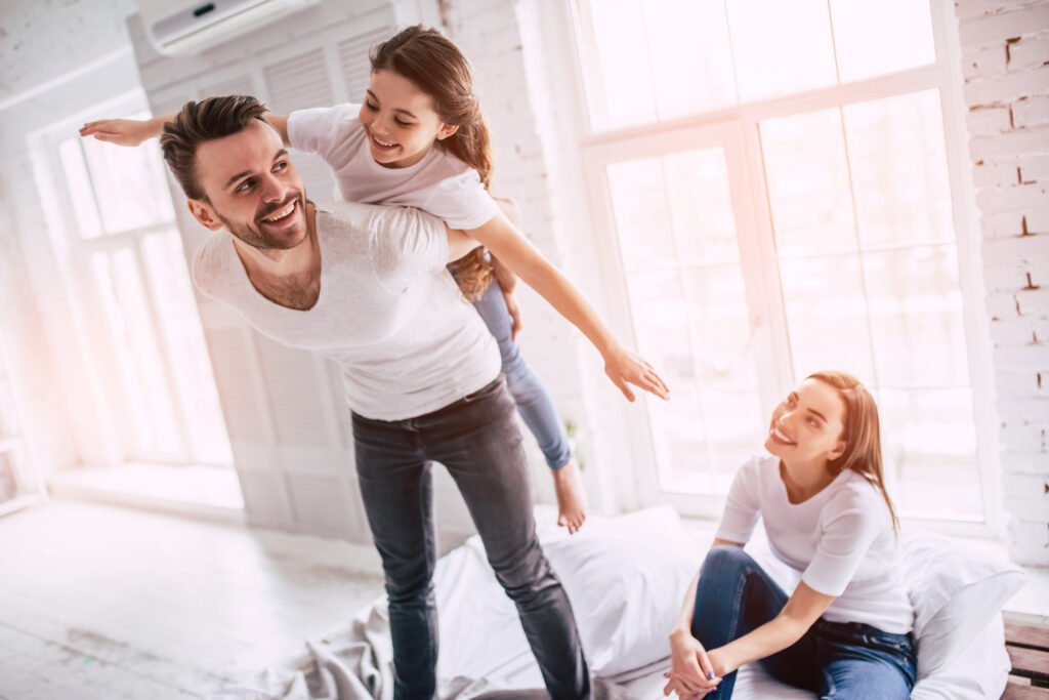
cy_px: 350
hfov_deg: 54.4
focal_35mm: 35
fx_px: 1020
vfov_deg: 37.9
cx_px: 524
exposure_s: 1/500
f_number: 2
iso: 800
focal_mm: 35
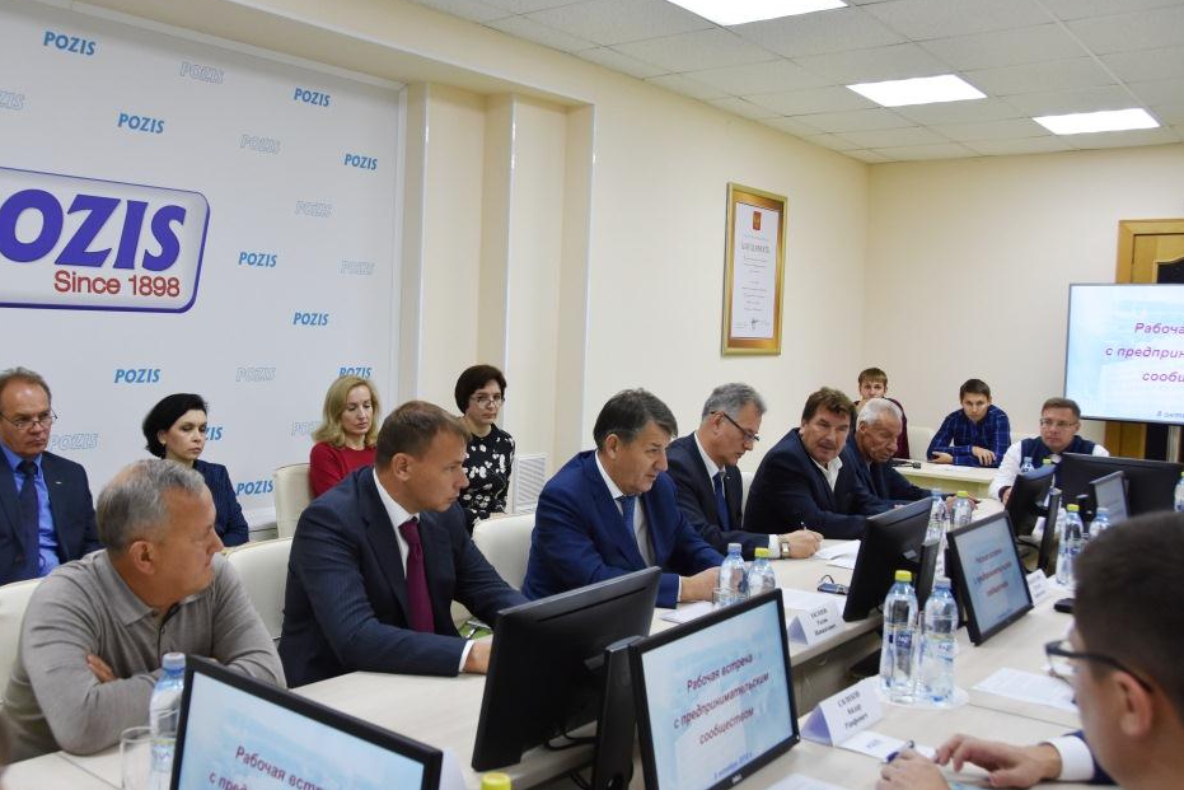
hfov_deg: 57.1
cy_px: 418
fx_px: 1085
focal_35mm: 33
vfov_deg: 40.0
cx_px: 540
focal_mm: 20
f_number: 5
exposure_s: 1/100
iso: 800
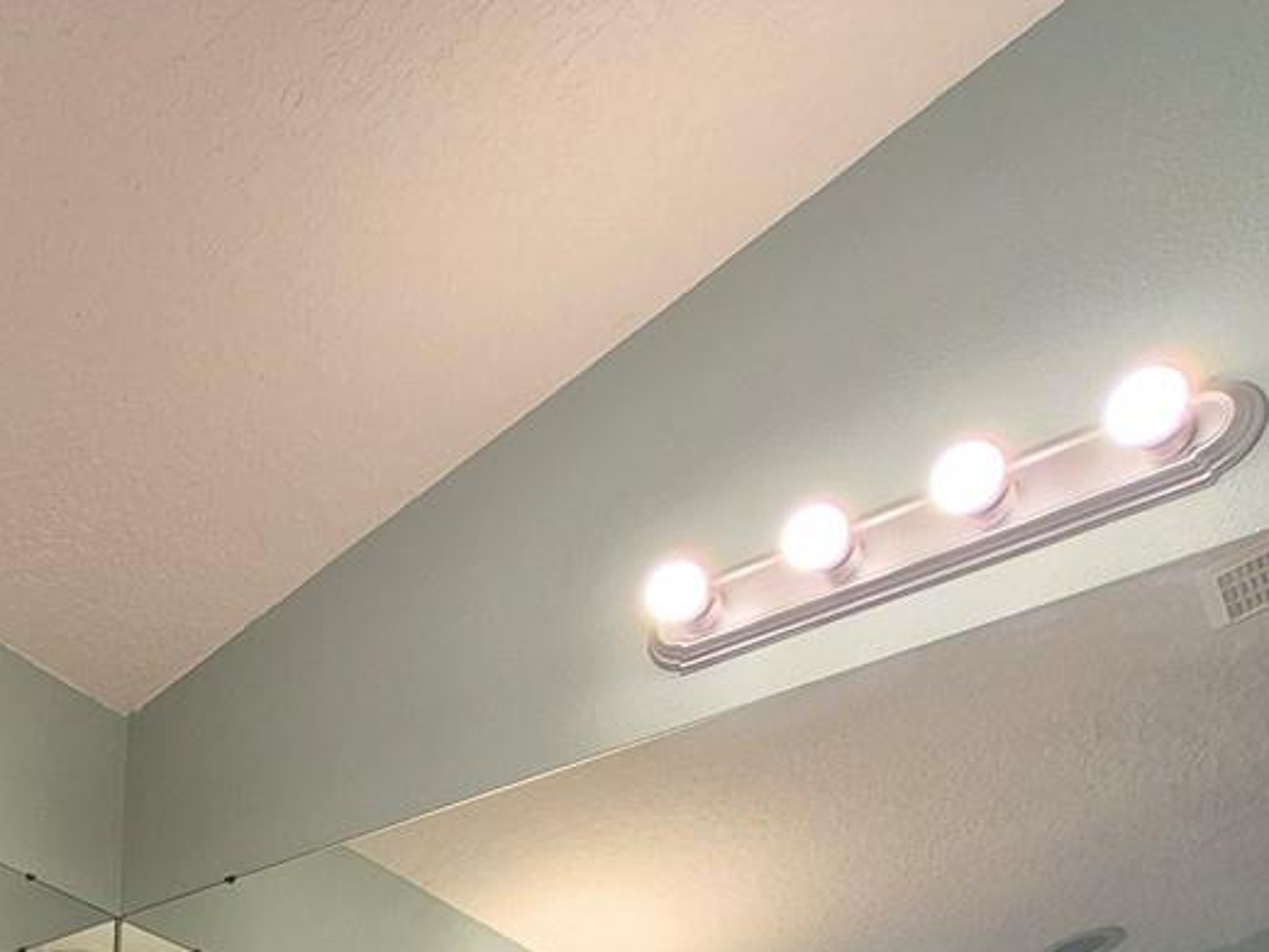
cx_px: -10
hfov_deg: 40.7
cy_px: 1406
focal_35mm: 40
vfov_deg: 26.6
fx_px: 1466
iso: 80
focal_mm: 1.74
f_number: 2.2
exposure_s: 1/60
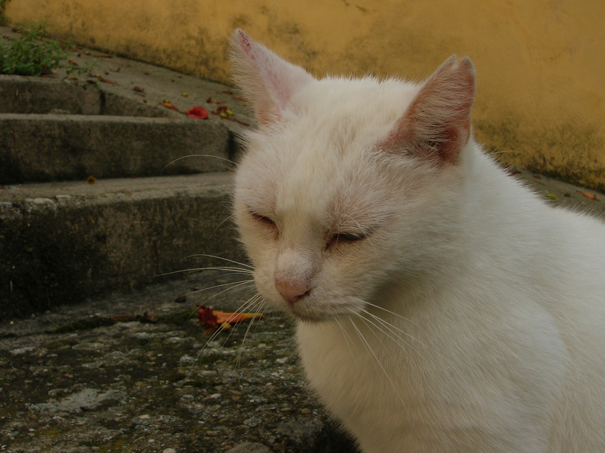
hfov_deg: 44.8
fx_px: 733
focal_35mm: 42
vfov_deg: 34.3
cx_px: 302
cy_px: 226
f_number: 5.2
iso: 50
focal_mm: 7
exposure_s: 1/134
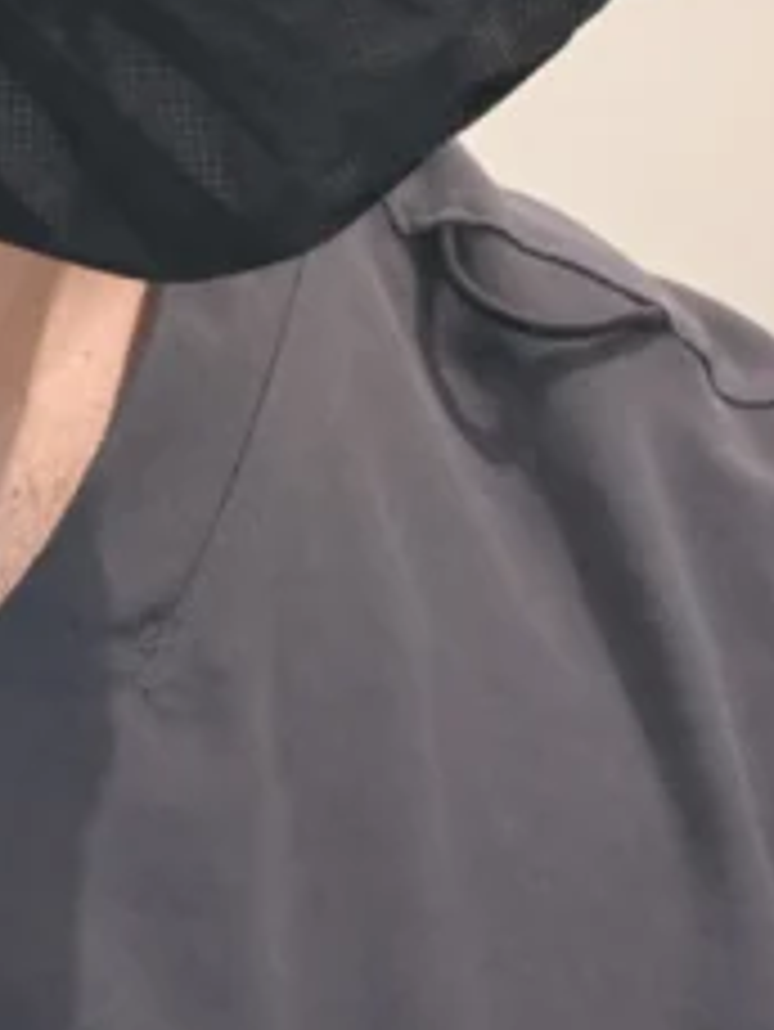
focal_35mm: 447
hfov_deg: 3.3
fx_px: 13314
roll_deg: +2.7
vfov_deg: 4.4
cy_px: 297
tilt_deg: -1.3
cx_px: 500
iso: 400
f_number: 2.8
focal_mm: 16.89
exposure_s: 1/116
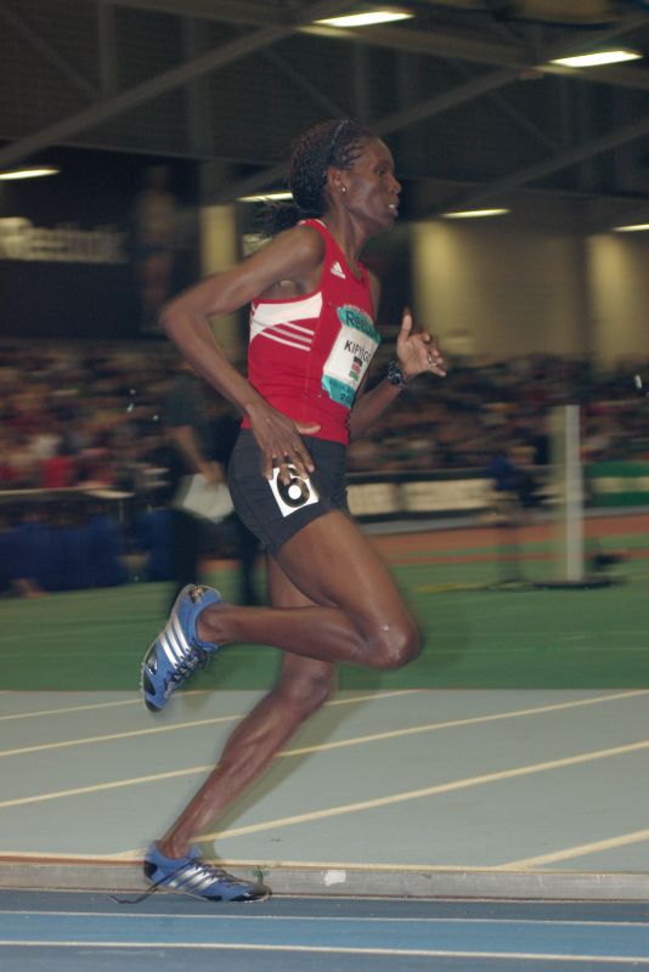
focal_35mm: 120
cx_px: 324
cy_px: 486
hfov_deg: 11.4
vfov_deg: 17.1
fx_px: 3242
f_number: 5.6
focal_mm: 80
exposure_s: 1/100
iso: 800
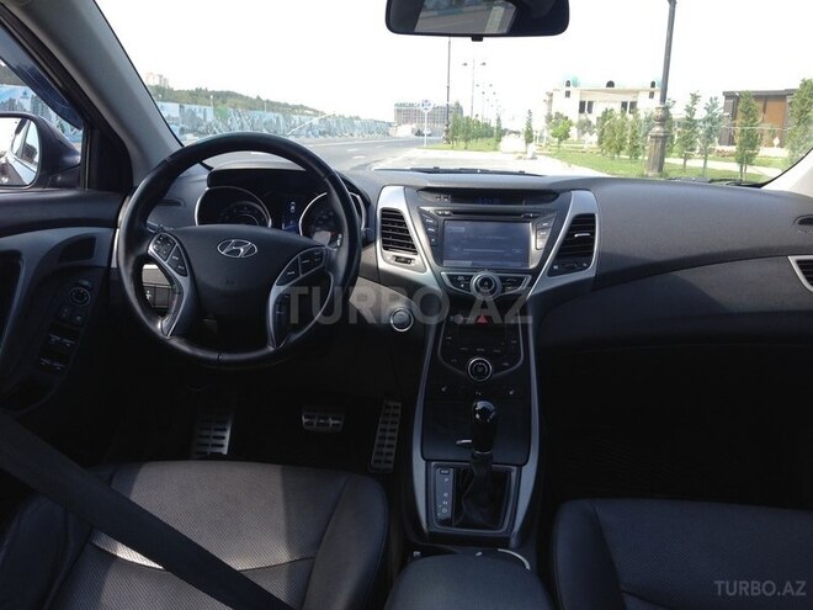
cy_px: 305
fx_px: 775
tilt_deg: -11.9
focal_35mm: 33
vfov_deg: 42.9
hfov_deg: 55.4
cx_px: 406
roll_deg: -1.9
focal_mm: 4.12
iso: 50
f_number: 2.4
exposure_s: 1/267
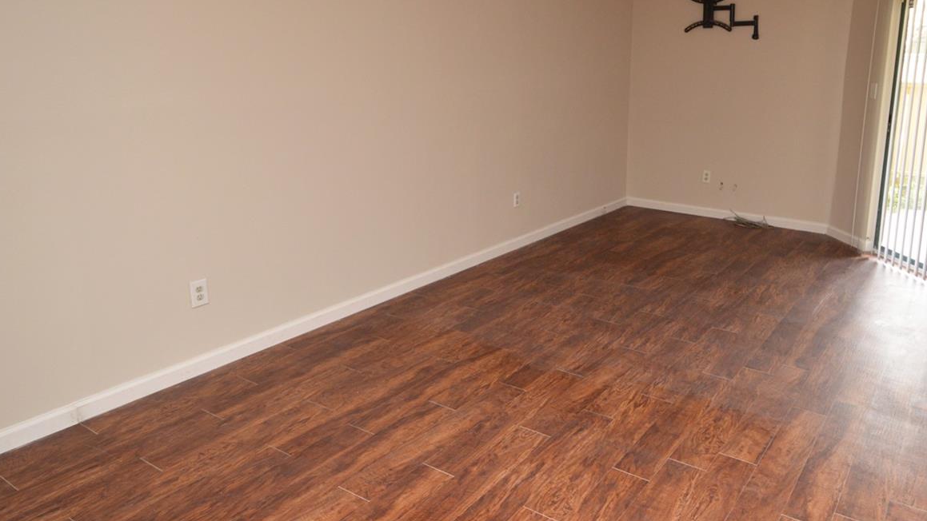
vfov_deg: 44.1
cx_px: 582
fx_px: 639
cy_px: 206
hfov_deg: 70.7
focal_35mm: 26
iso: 560
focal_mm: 12
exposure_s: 1/60
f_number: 4
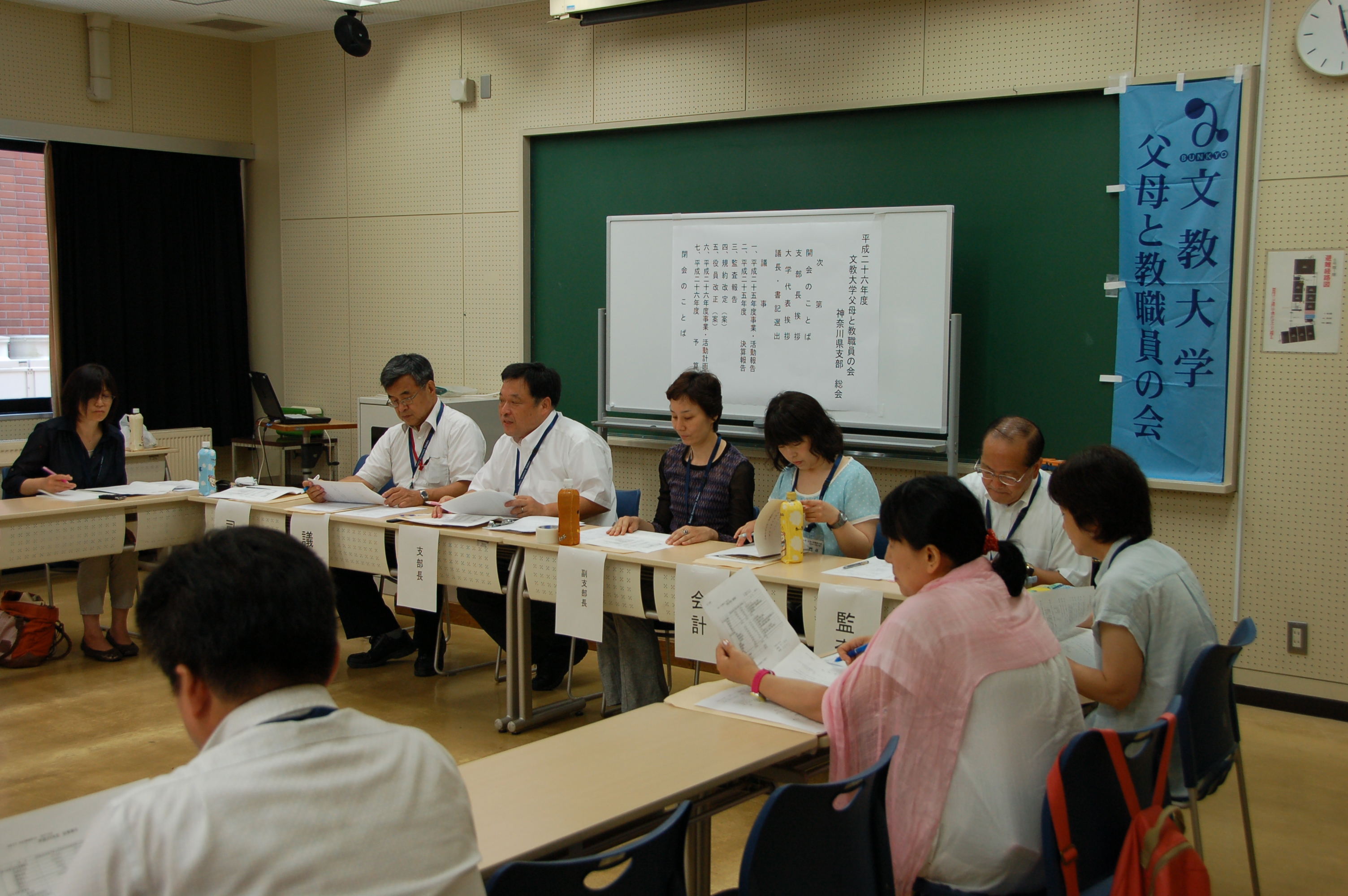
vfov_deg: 31.8
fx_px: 1571
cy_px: 448
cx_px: 674
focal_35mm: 42
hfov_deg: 46.4
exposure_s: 1/100
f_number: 5
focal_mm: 28
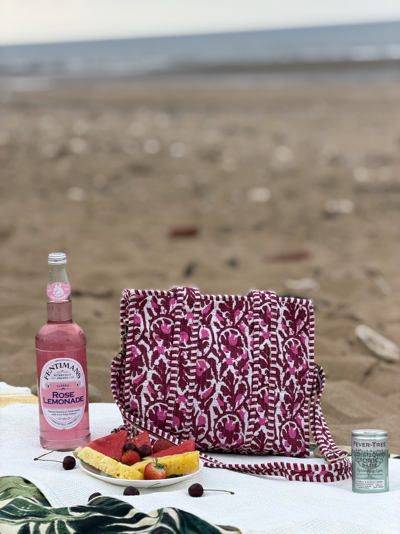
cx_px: 200
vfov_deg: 19.6
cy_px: 267
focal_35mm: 100
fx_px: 1541
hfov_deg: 14.8
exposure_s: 1/271
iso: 50
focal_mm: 16.89
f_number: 2.8
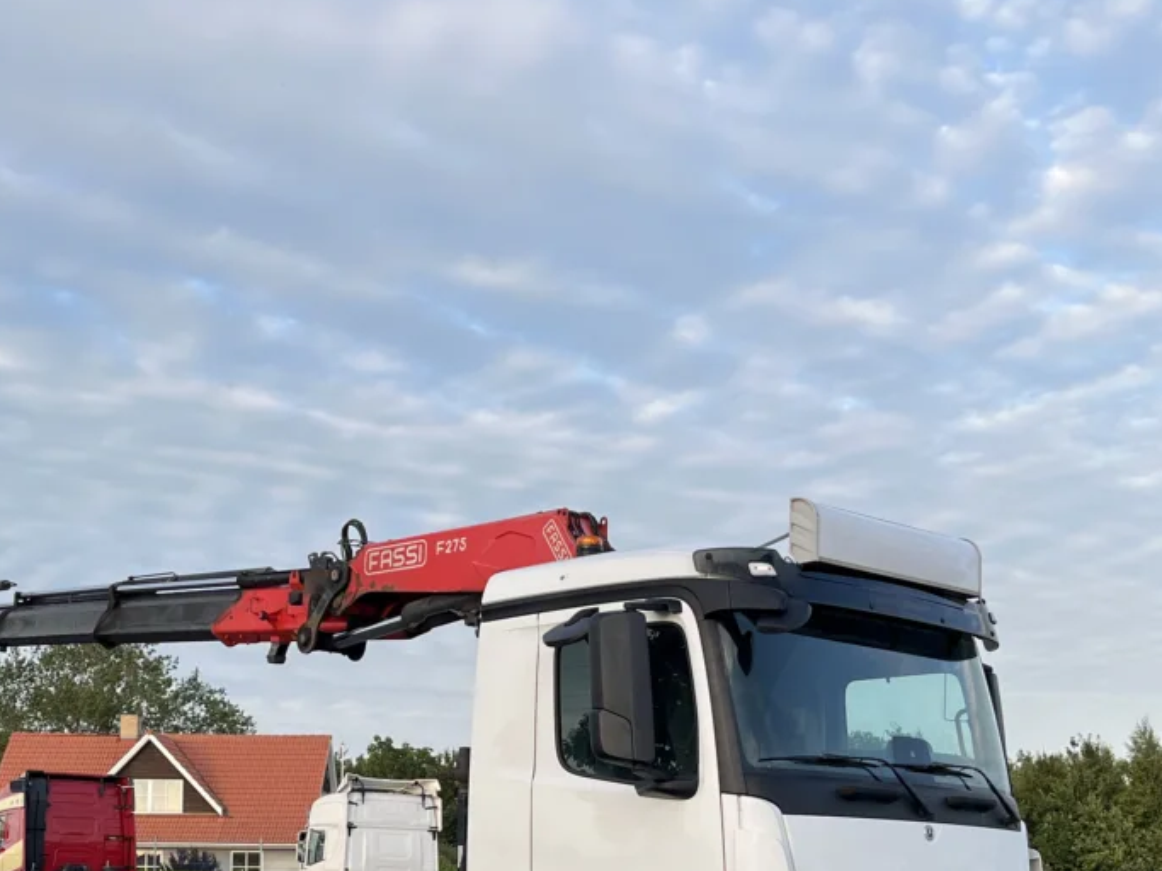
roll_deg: -0.1
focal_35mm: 52
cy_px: 799
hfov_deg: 36.8
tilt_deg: +1.1
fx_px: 1745
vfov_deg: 27.0
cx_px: 521
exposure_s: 1/558
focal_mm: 5.1
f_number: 1.6
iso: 50
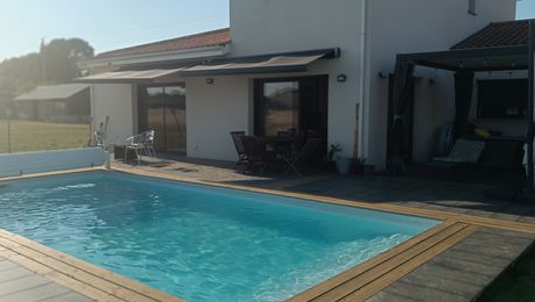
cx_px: 247
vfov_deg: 34.7
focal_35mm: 34
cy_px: 163
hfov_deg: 57.9
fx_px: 483
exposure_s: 1/2079
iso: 66
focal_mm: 4.71
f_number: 1.79
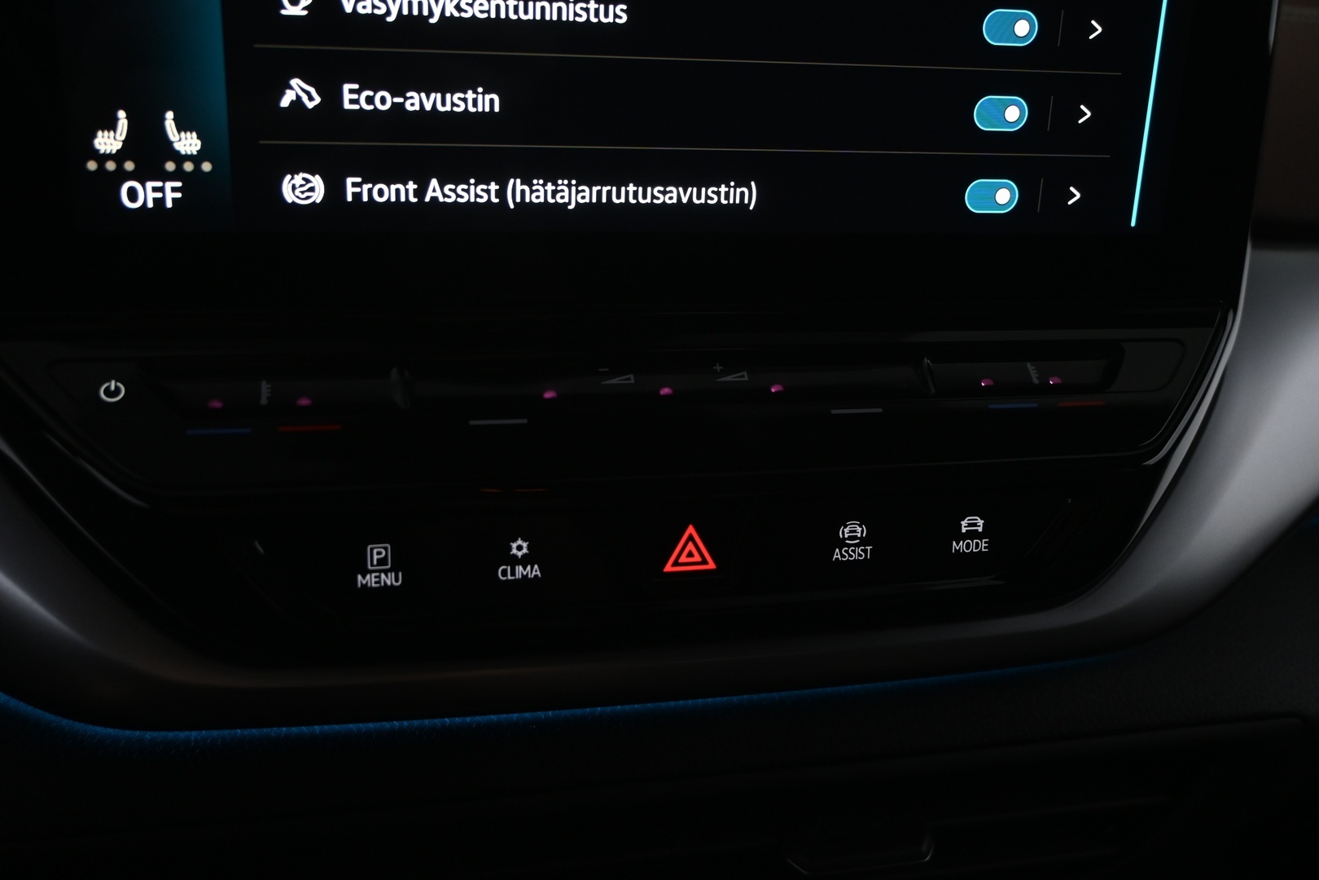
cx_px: 660
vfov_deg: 38.4
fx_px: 1264
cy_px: 440
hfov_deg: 55.1
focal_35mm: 34
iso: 1000
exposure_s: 1/25
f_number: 4.2
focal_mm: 23
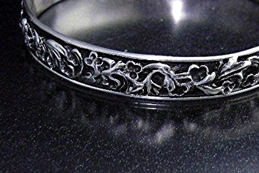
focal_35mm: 94
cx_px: 165
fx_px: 676
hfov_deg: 21.6
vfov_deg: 14.5
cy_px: 64
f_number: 8
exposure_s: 1/30
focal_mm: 10.6
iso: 800
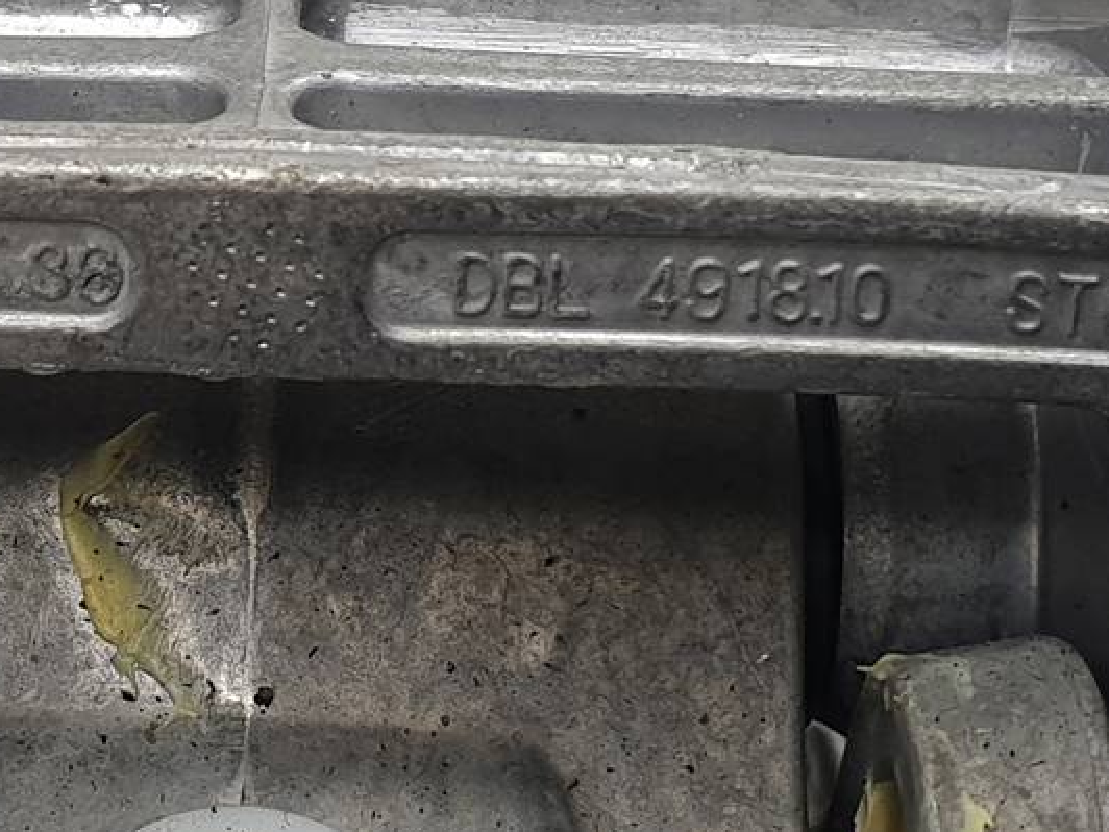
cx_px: 173
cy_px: 161
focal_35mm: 50
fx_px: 1602
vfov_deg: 28.5
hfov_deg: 36.5
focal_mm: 4.3
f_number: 2.4
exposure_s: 1/50
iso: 80
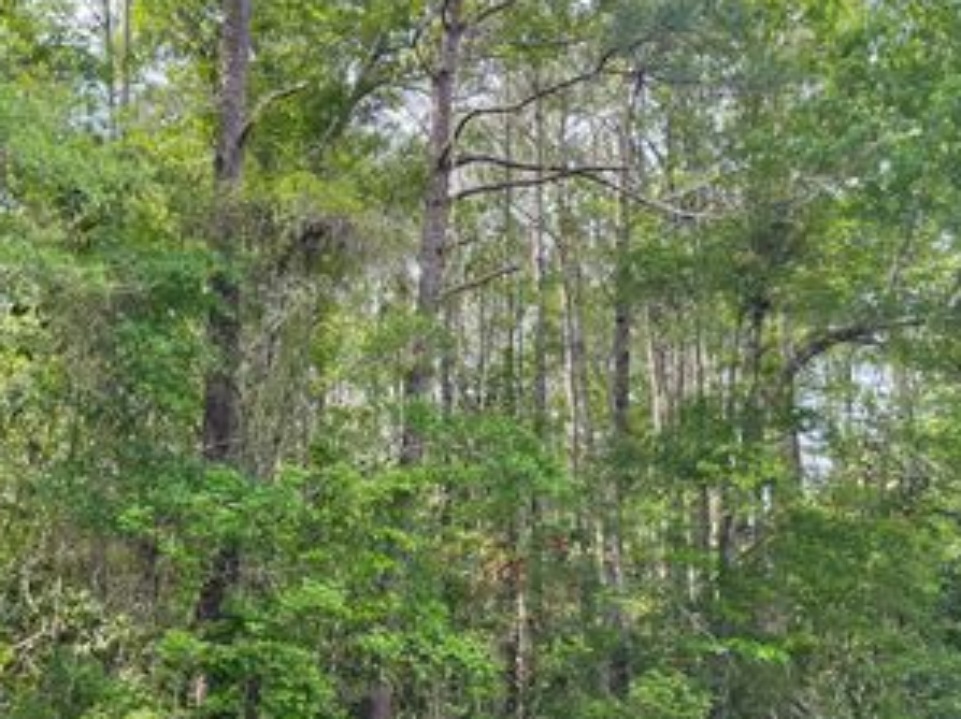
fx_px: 1165
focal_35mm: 42
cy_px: 495
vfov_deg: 33.9
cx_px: 393
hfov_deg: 44.6
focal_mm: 5.1
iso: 32
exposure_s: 1/476
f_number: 1.6
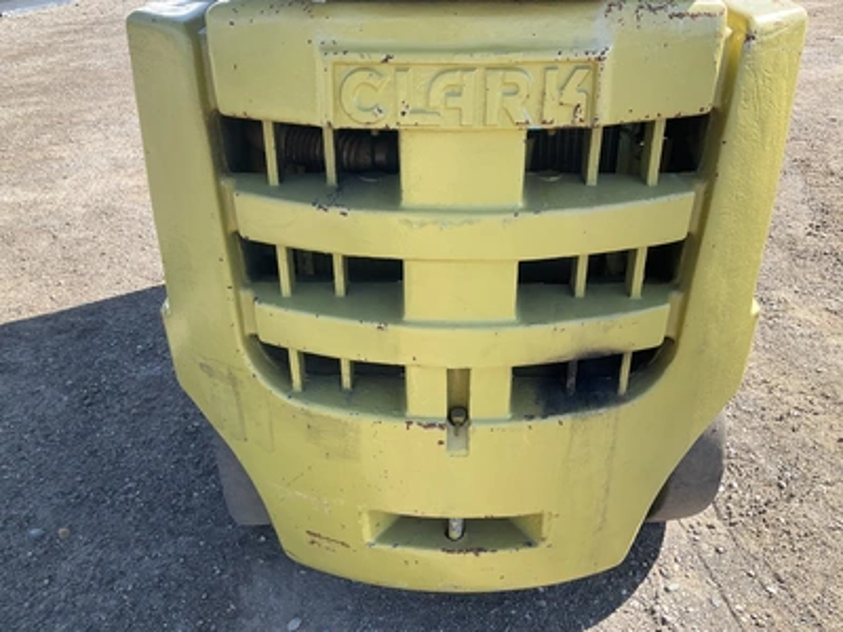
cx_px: 422
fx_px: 706
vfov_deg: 48.2
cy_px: 316
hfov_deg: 61.7
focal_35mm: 29
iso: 25
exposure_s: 1/394
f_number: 1.8
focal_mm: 3
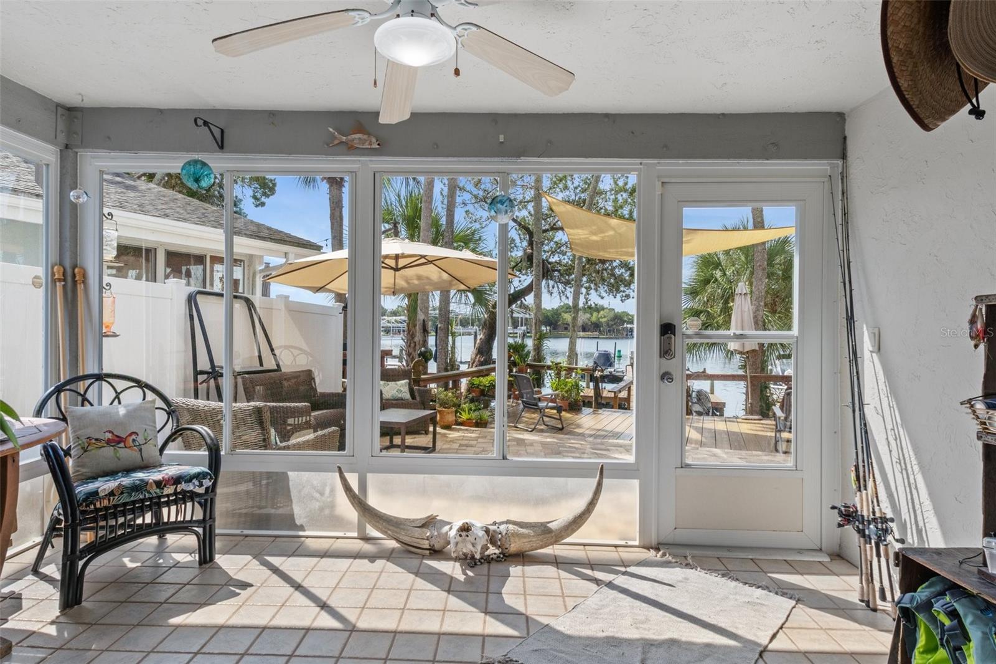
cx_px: 498
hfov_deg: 85.4
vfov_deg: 63.2
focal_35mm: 20
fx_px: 539
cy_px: 332
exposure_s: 1/60
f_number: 8
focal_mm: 13
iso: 320
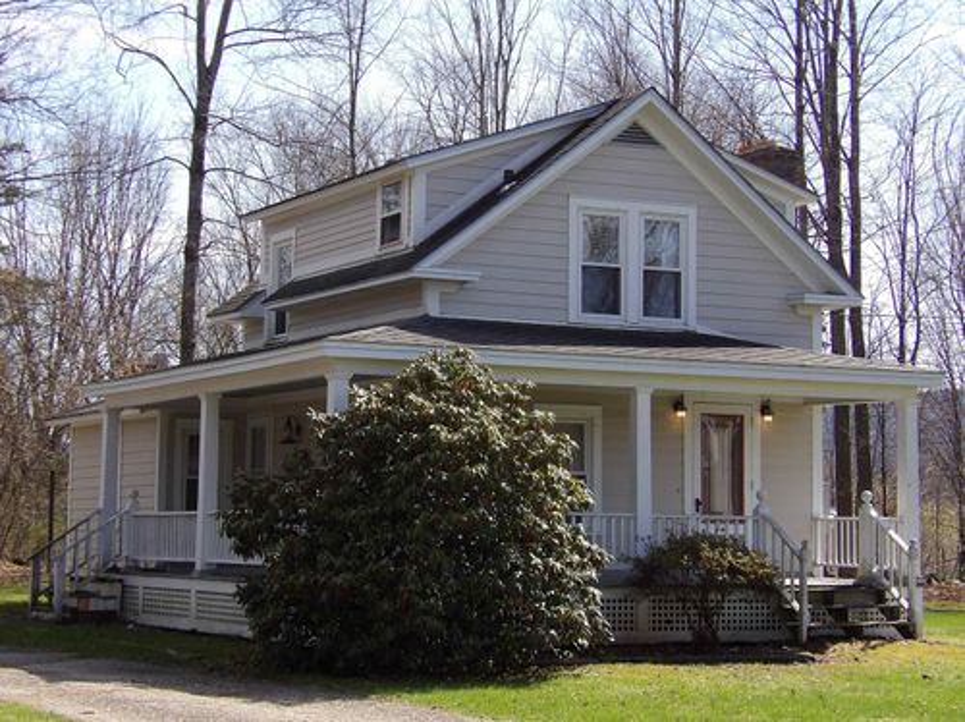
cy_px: 361
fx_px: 2005
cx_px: 482
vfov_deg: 20.4
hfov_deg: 27.1
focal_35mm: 72
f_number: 4.1
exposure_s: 1/381
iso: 100
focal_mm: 13
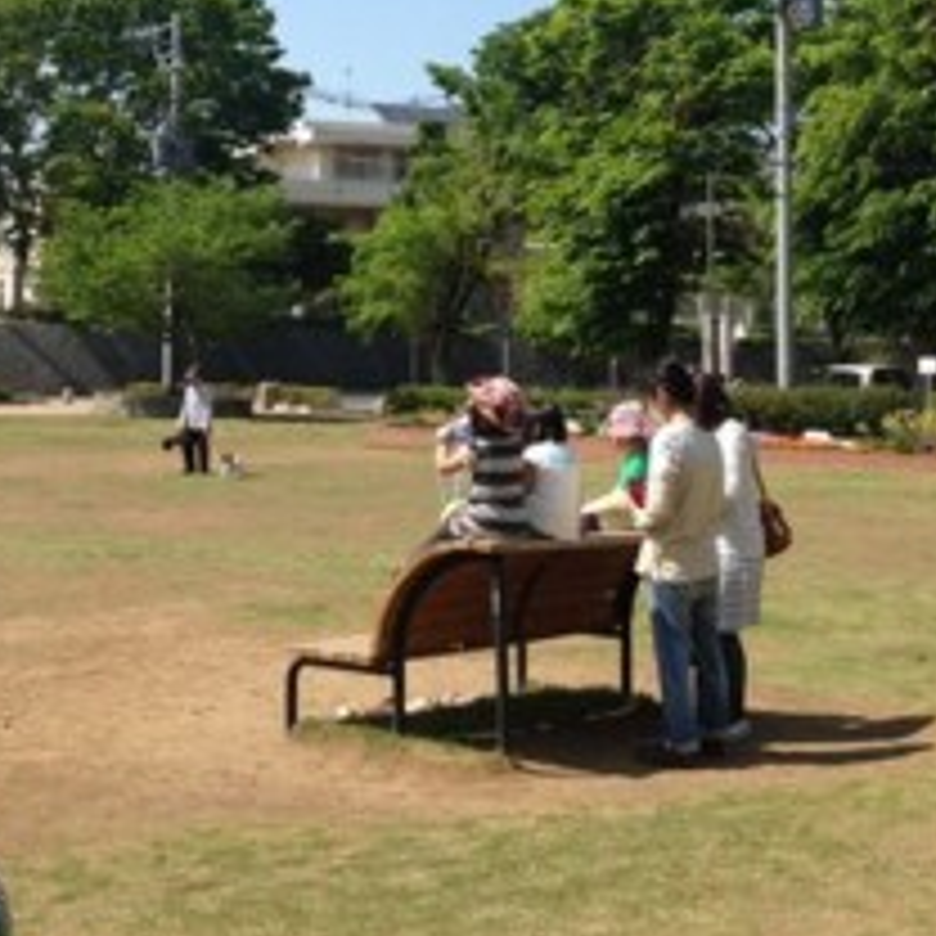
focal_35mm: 63
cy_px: 270
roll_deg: -1.1
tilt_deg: +5.1
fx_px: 1927
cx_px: 297
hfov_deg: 27.1
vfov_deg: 27.0
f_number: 2.4
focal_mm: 4.12
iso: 50
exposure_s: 1/1355
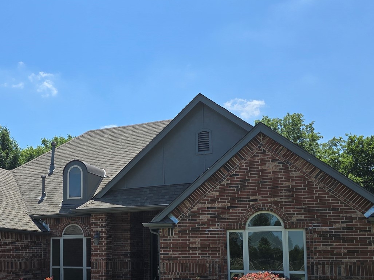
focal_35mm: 43
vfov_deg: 32.9
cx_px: 76
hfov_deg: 42.0
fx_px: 465
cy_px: 210
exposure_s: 1/801
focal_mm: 6.3
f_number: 1.7
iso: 12
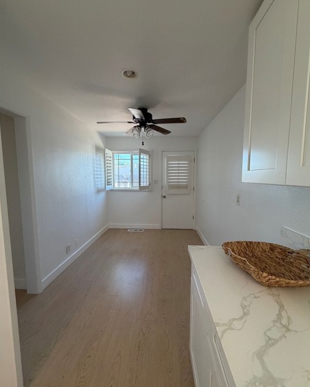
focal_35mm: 15
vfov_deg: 96.8
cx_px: 156
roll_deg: -0.2
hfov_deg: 84.0
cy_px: 193
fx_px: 172
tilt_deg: -5.5
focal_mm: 2.22
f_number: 2.2
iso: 250
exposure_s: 1/120
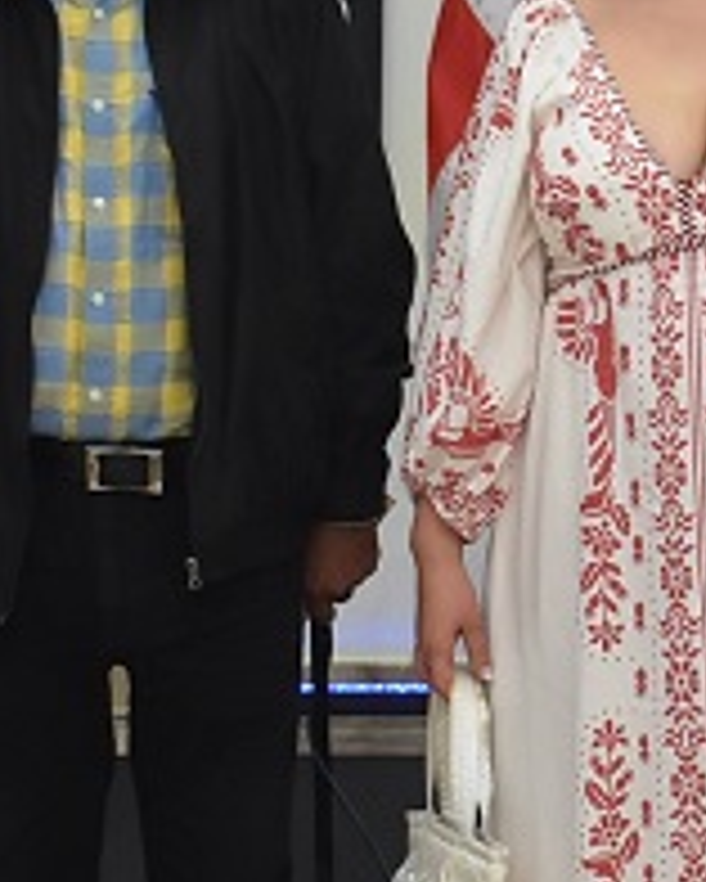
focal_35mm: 147
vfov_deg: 13.1
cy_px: 522
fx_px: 3836
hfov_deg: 10.3
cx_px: 922
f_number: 4
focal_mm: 22
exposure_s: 1/60
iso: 1100
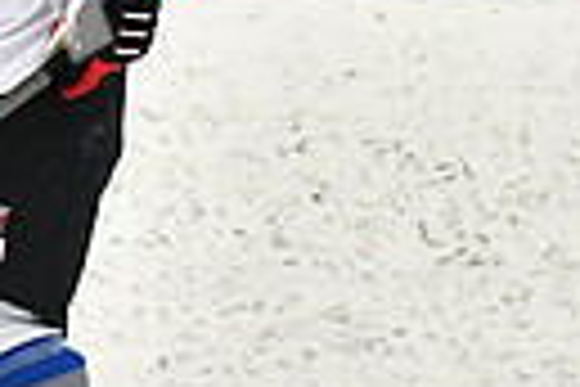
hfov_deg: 2.3
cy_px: 128
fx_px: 14177
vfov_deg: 1.6
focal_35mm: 880
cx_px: -211
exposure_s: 1/1600
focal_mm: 130
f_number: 2.8
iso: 6400
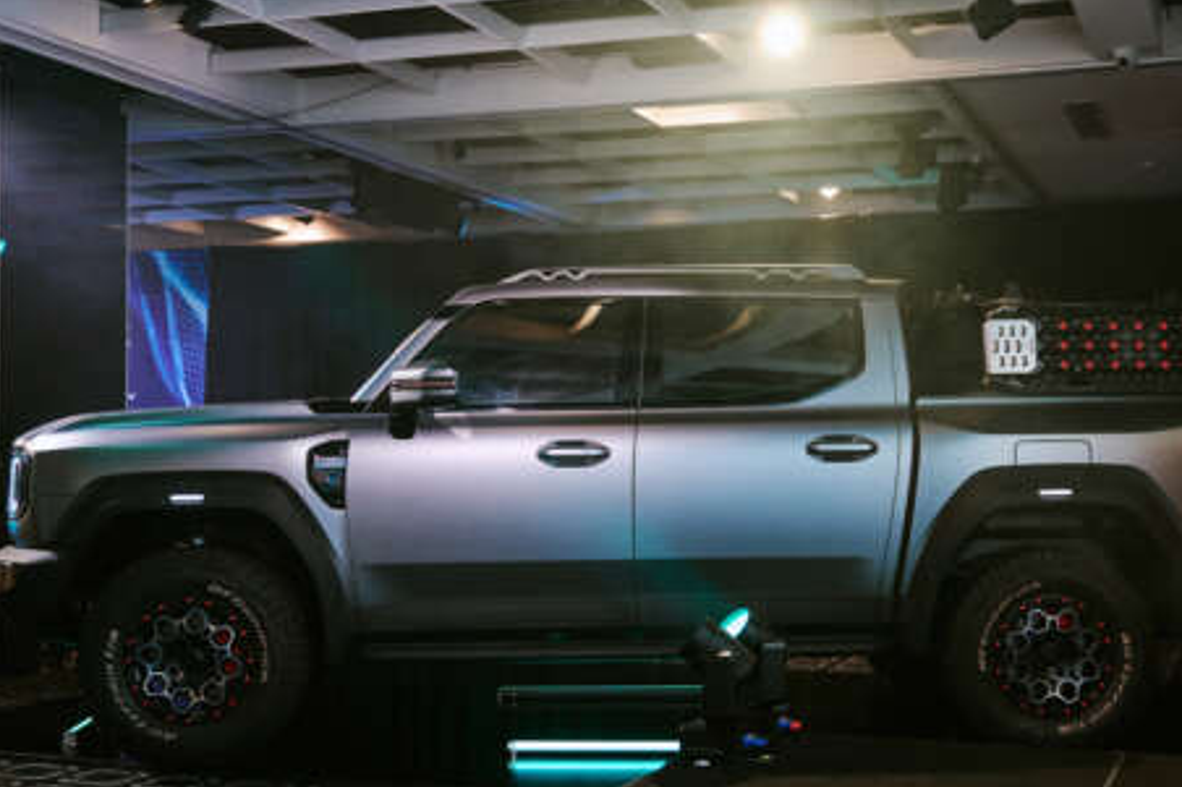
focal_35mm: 53
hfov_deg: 37.5
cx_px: 630
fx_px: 1739
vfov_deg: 25.5
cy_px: 460
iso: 1250
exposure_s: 1/250
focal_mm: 38
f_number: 2.8
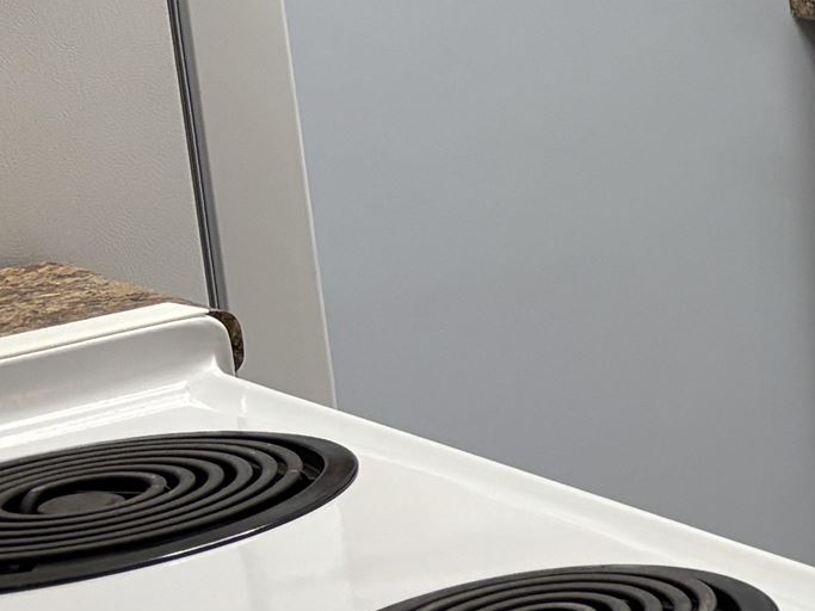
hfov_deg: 14.2
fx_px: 2754
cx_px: 1604
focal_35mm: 117
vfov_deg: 12.6
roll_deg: +2.6
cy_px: 74
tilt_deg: -9.8
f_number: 1.6
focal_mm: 5.96
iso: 125
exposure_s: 1/120
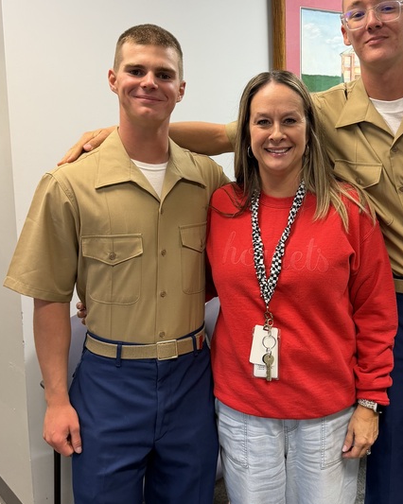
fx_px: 671
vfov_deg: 41.2
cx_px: 281
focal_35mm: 45
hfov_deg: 33.0
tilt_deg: -9.2
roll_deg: +0.4
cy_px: 242
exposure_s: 1/60
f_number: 1.78
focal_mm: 6.76
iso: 125
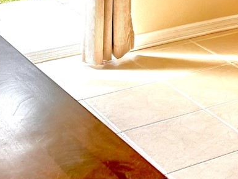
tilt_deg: -1.7
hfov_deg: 19.1
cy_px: -171
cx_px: 256
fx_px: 681
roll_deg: -0.5
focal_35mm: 99
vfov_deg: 13.1
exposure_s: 1/750
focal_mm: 6.76
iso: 100
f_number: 1.78
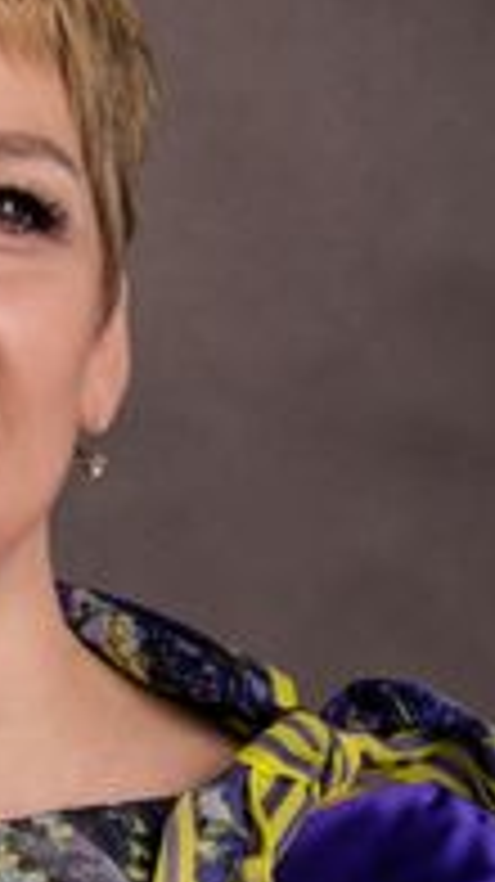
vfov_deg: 9.9
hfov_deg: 5.6
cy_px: 749
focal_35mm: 217
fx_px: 5072
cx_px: -117
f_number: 9
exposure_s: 1/200
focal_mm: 60
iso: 100
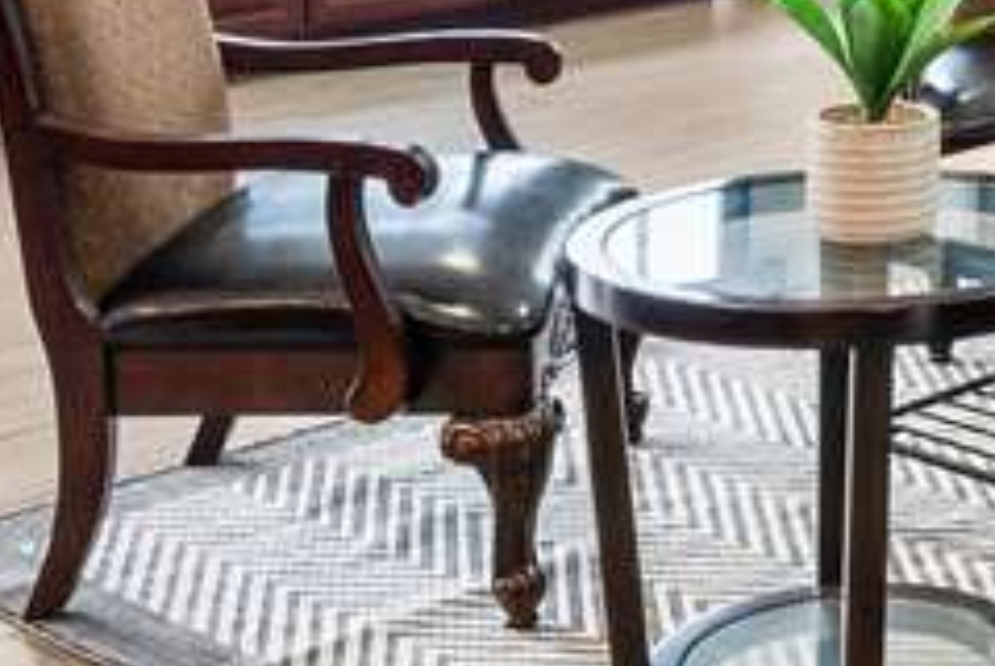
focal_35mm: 94
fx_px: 2601
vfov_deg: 13.4
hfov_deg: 19.7
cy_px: -441
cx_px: 1345
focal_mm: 15
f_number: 11
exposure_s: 1/1.67
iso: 400
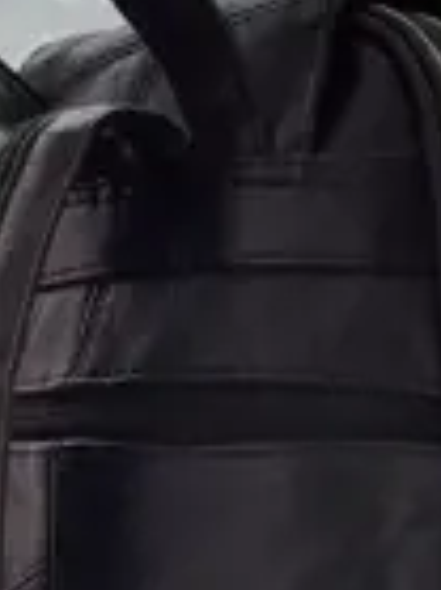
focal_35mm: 72
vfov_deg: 26.0
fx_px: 1225
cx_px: 242
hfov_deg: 20.4
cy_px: 556
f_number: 2
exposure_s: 1/50
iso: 250
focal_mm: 4.6
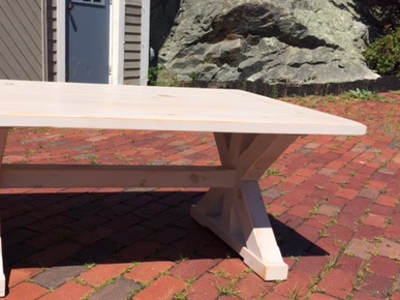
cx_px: 110
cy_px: 142
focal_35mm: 48
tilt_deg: -8.8
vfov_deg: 30.2
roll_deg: -0.2
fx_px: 554
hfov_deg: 38.8
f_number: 2.2
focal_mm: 4.15
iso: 32
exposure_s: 1/3597
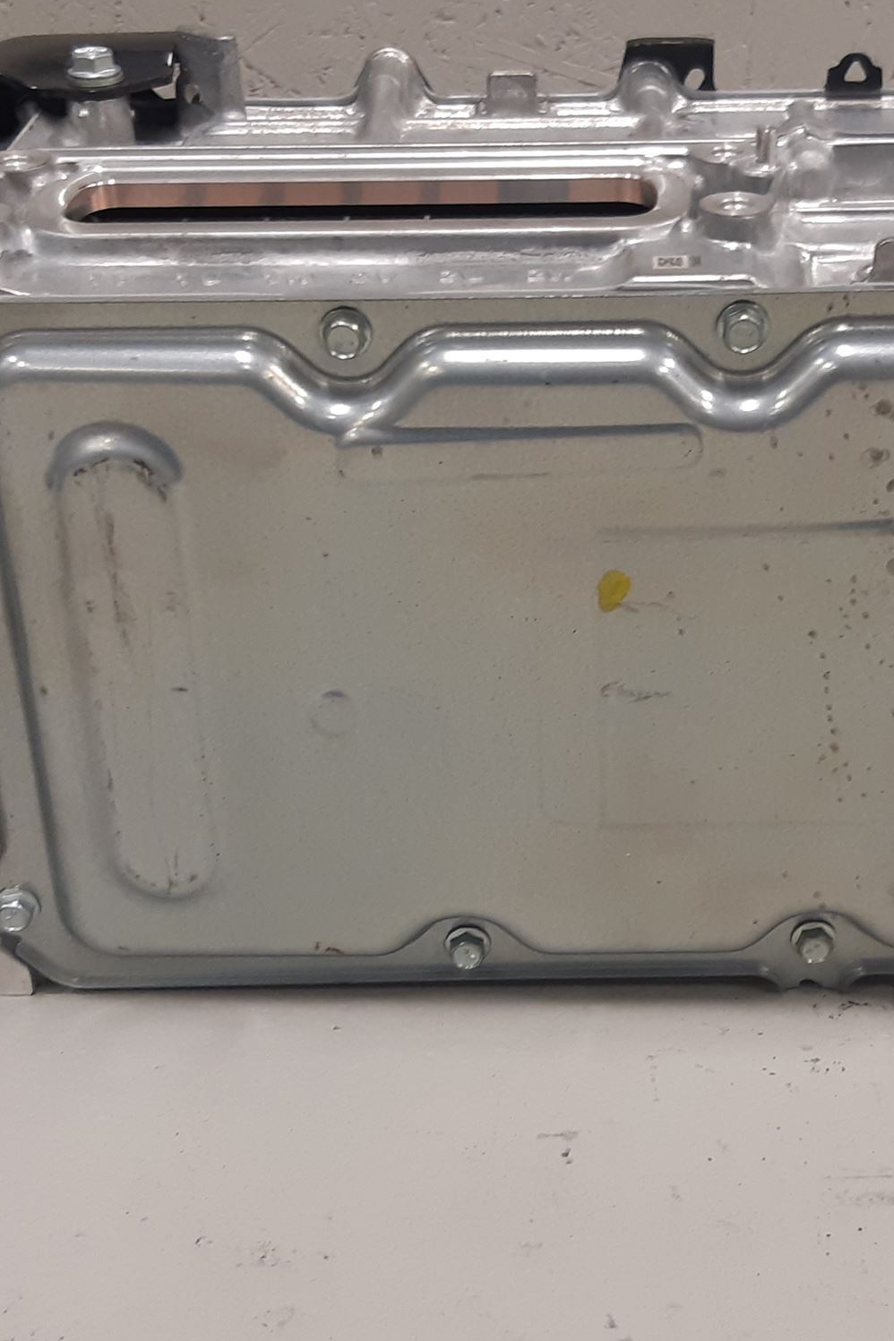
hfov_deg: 35.6
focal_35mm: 37
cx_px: 595
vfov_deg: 51.9
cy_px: 668
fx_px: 1378
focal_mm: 3.93
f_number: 1.7
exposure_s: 1/50
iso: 125
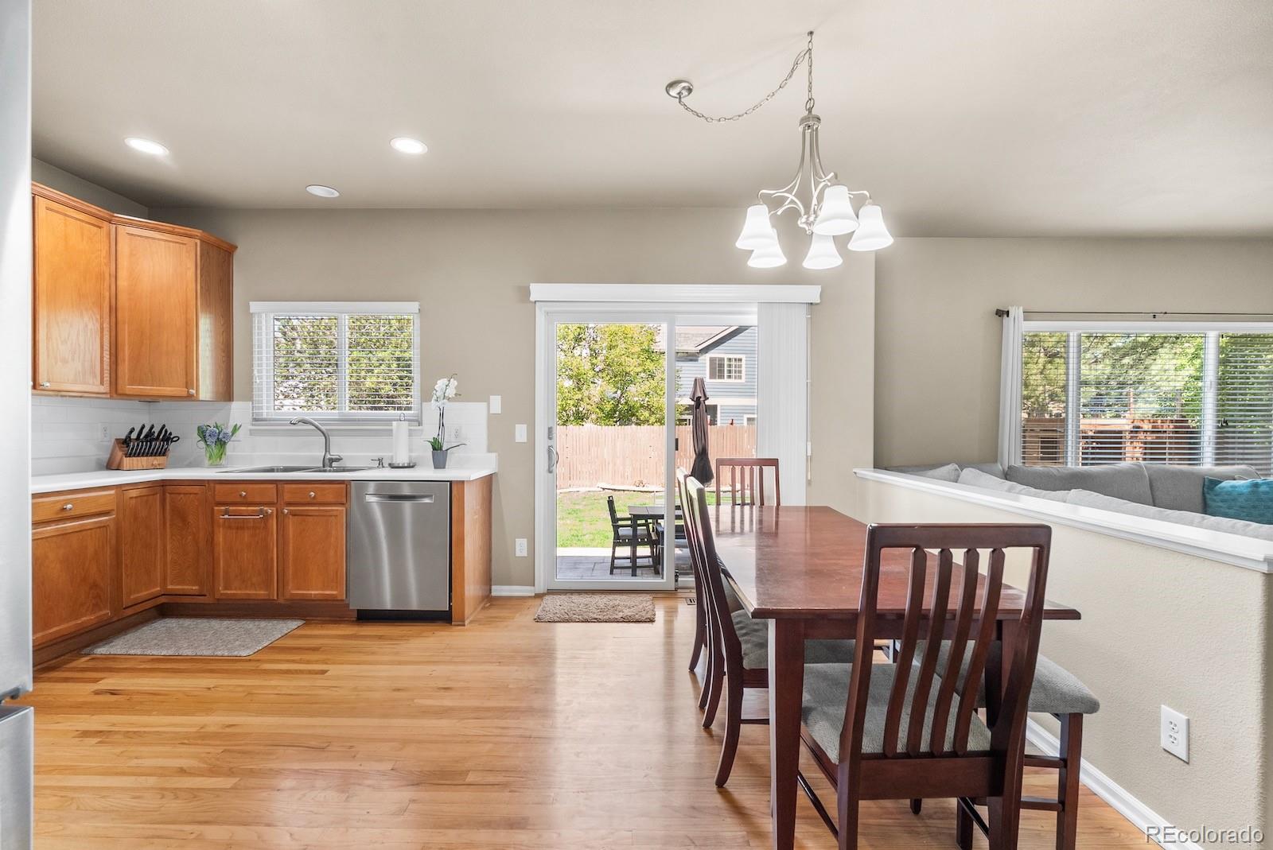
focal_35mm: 16
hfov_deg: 96.7
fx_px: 566
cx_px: 636
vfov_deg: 73.8
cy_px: 425
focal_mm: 16
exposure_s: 1/80
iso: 200
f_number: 8
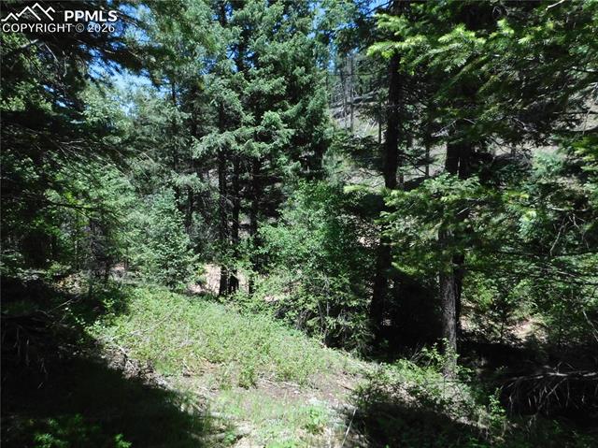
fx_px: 397
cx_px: 299
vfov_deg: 58.8
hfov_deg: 74.0
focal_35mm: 23
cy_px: 224
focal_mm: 4
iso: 800
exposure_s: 1/1250
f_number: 6
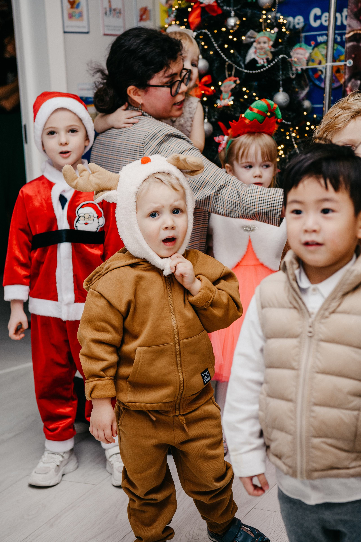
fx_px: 1053
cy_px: 271
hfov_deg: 19.5
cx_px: 180
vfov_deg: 28.8
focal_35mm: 70
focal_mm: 70
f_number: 4.5
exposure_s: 1/160
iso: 320
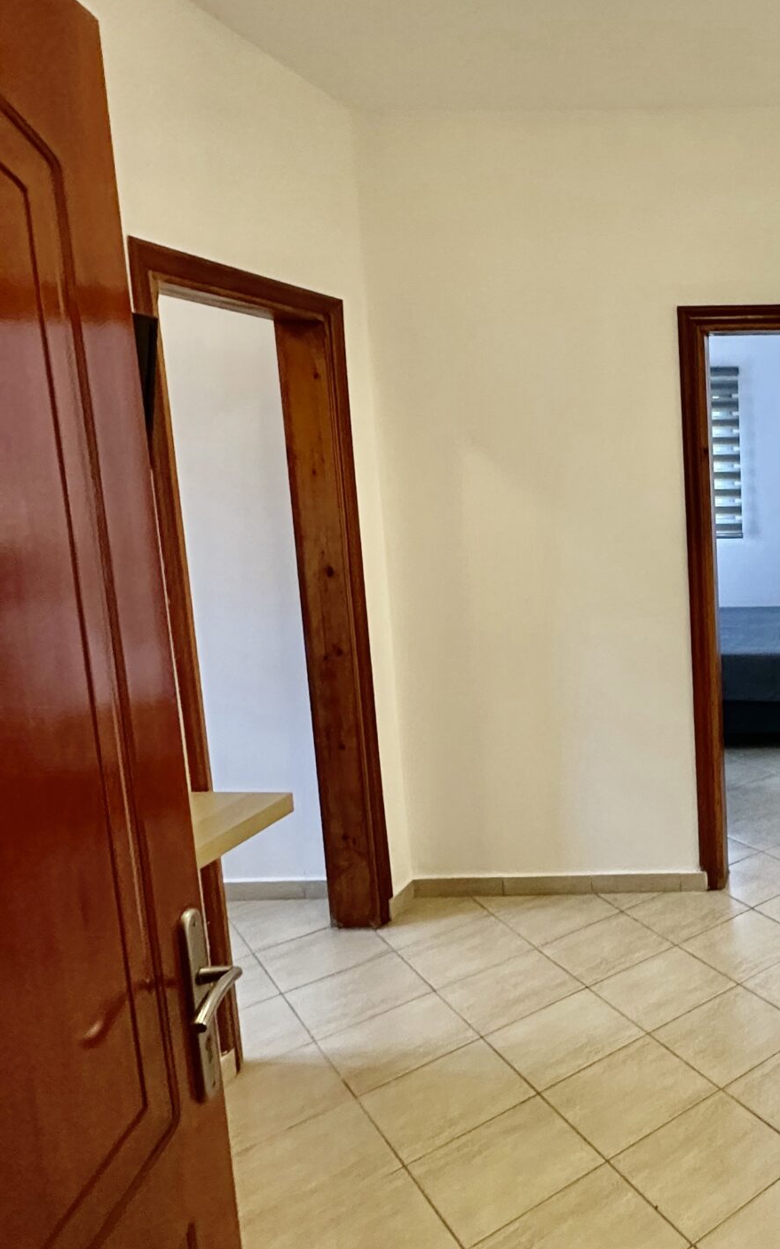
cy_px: 580
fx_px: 919
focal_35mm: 27
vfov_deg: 68.3
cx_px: 849
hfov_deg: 38.4
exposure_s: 1/50
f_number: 2.2
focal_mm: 2.2
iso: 500
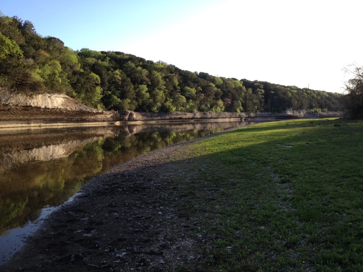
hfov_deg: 52.6
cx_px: 182
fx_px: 367
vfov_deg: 40.7
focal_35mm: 35
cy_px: 136
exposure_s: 1/575
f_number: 2.4
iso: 64
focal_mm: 4.28
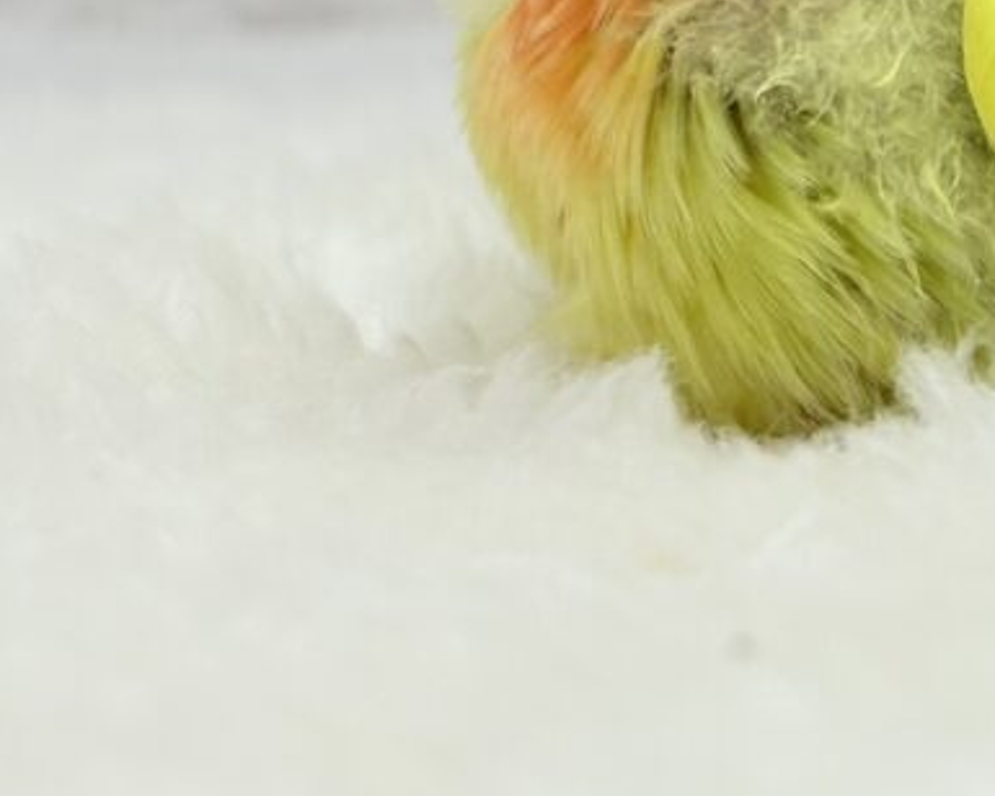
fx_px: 4653
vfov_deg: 9.7
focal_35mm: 158
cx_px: 1212
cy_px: -129
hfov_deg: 11.9
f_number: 1.6
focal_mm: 5.96
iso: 64
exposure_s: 1/100
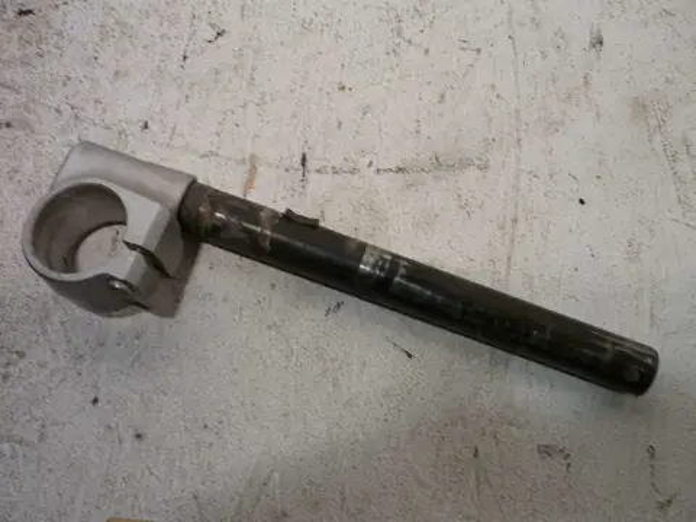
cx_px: 348
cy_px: 261
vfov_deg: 42.9
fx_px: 664
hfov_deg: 55.4
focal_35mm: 33
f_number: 2.8
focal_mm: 5.5
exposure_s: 1/30
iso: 80
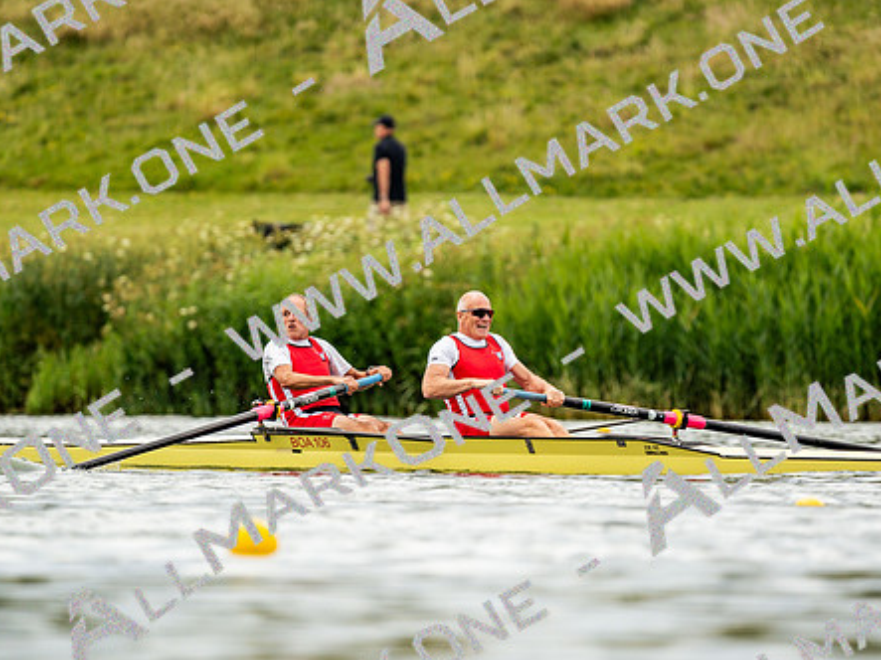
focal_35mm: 755
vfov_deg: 2.0
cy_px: 367
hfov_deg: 2.6
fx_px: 19210
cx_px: 471
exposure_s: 1/2000
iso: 400
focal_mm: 600
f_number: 6.3
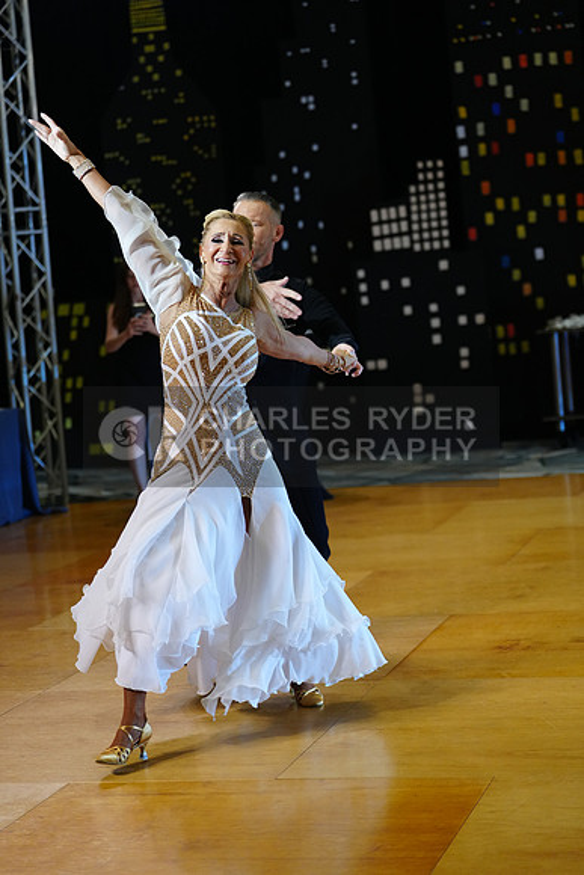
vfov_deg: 26.6
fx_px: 1848
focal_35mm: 76
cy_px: 438
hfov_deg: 18.0
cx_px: 292
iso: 2500
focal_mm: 76
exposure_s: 1/500
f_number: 2.8
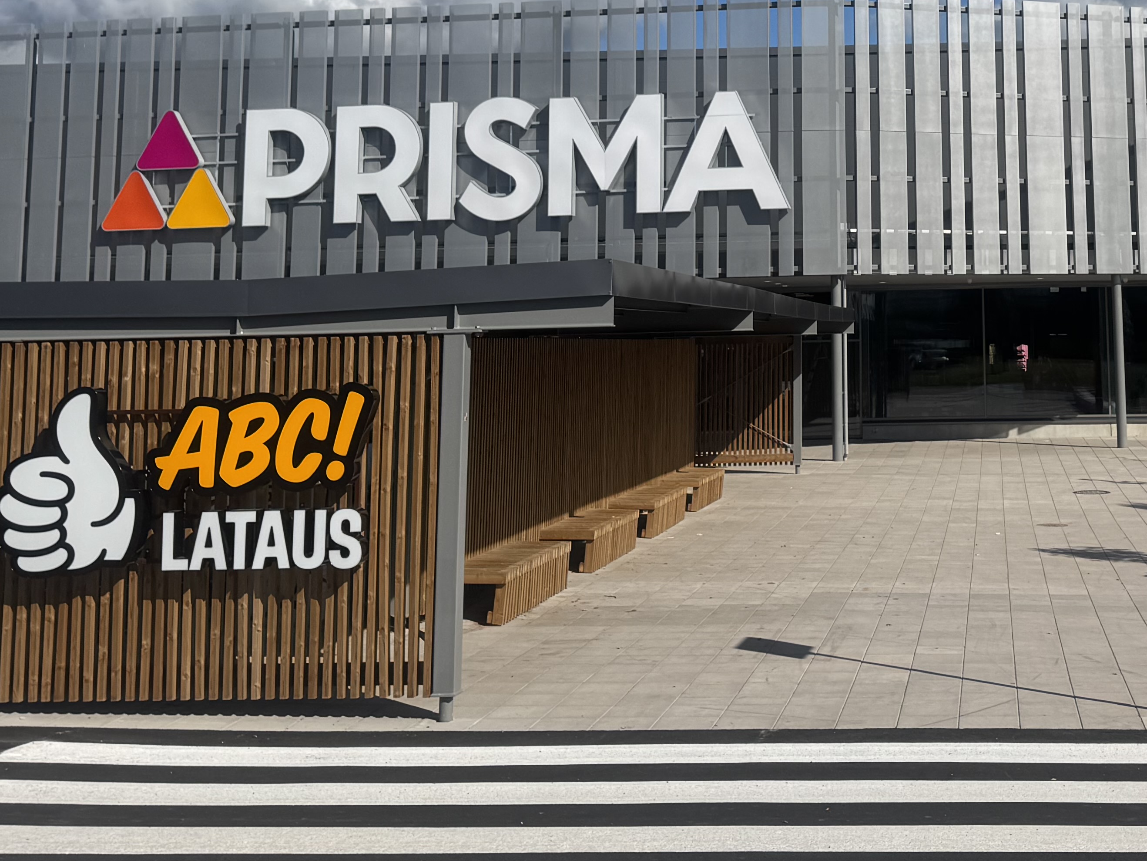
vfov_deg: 27.1
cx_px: 922
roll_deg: +1.5
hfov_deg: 35.6
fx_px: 1723
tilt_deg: +6.7
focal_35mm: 52
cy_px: 88
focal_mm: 6.76
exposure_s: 1/10417
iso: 80
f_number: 1.78
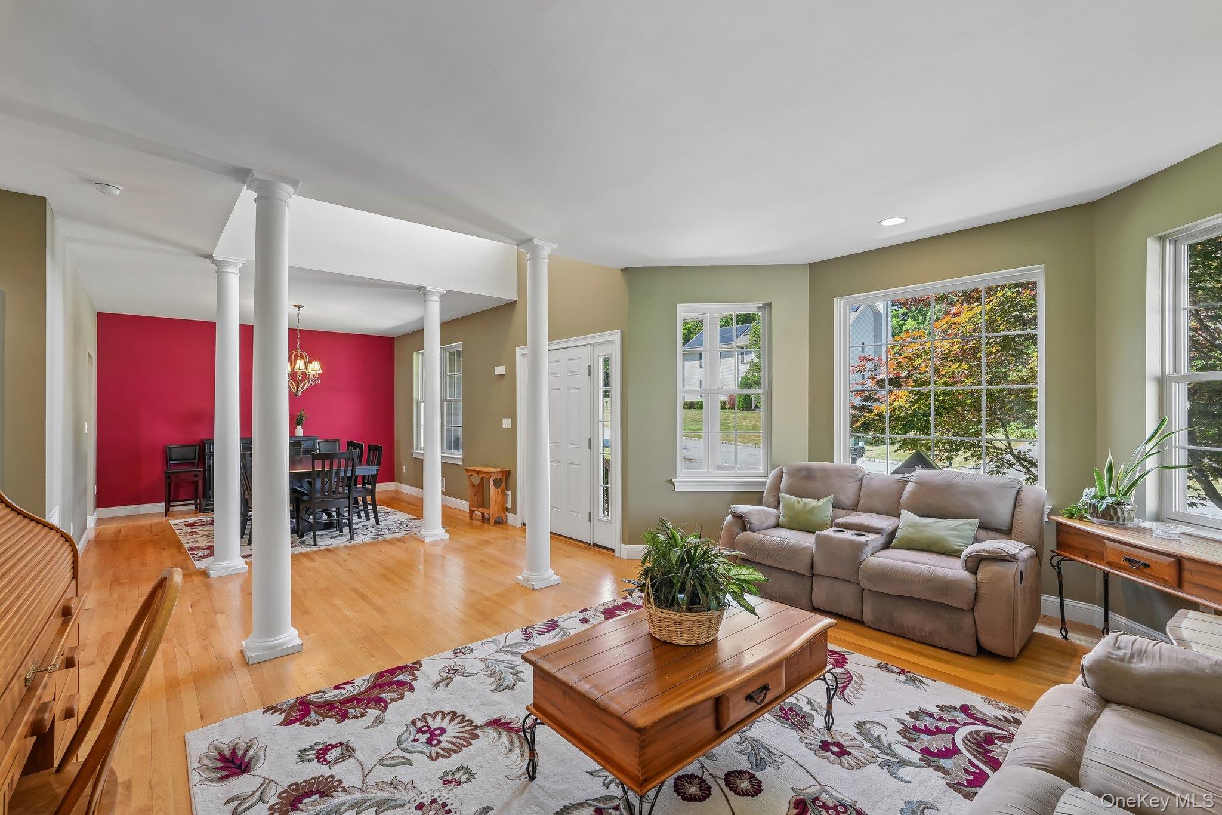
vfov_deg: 73.7
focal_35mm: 16
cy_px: 408
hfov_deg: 96.7
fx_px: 543
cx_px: 611
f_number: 8
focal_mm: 16
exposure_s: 1/13
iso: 400
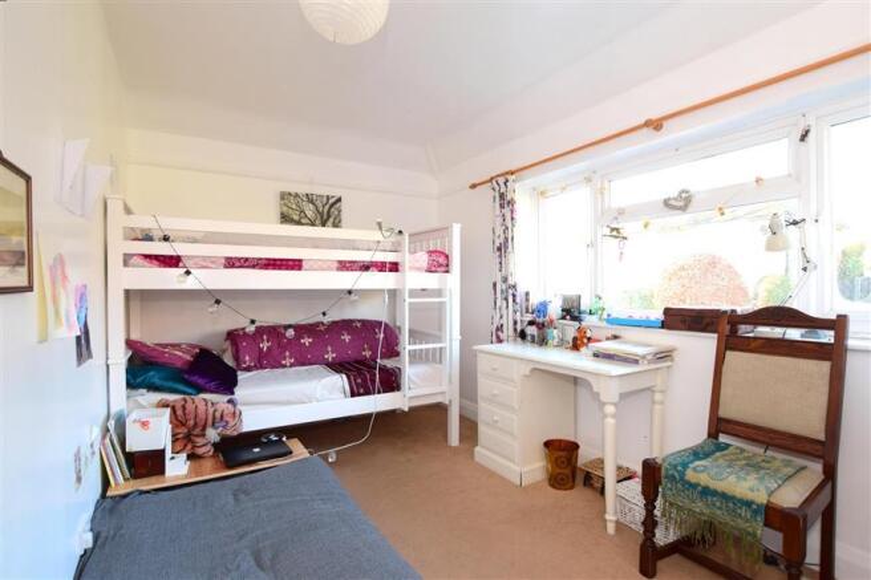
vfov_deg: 72.0
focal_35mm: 16
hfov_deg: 95.0
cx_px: 436
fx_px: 399
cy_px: 290
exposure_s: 1/20
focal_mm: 11
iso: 400
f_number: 6.3
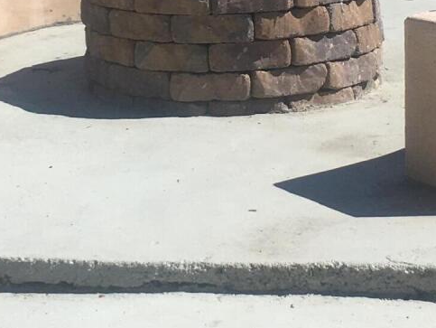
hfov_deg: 16.4
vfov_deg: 12.2
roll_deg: -0.2
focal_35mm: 120
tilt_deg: -11.0
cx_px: 247
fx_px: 1513
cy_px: -5
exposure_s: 1/2653
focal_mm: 4.15
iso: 25
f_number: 2.2
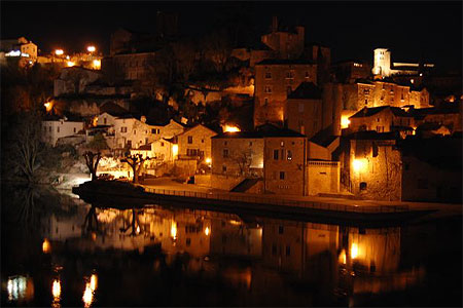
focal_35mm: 46
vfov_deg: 28.9
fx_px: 598
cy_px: 154
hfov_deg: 42.3
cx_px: 232
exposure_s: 1
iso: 640
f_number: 4.5
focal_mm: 31
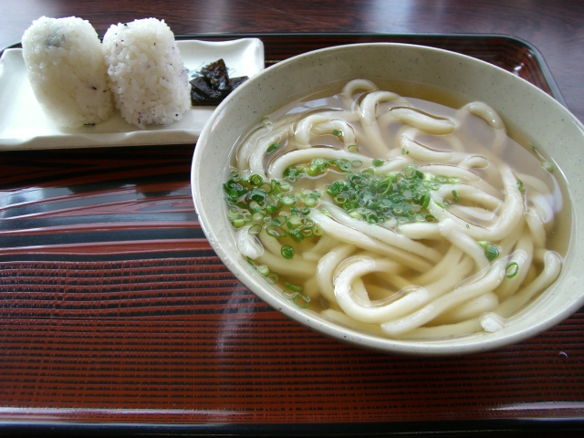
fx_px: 641
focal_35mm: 38
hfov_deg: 49.0
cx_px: 292
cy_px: 219
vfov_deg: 37.7
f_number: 2.7
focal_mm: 6.2
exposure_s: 1/80
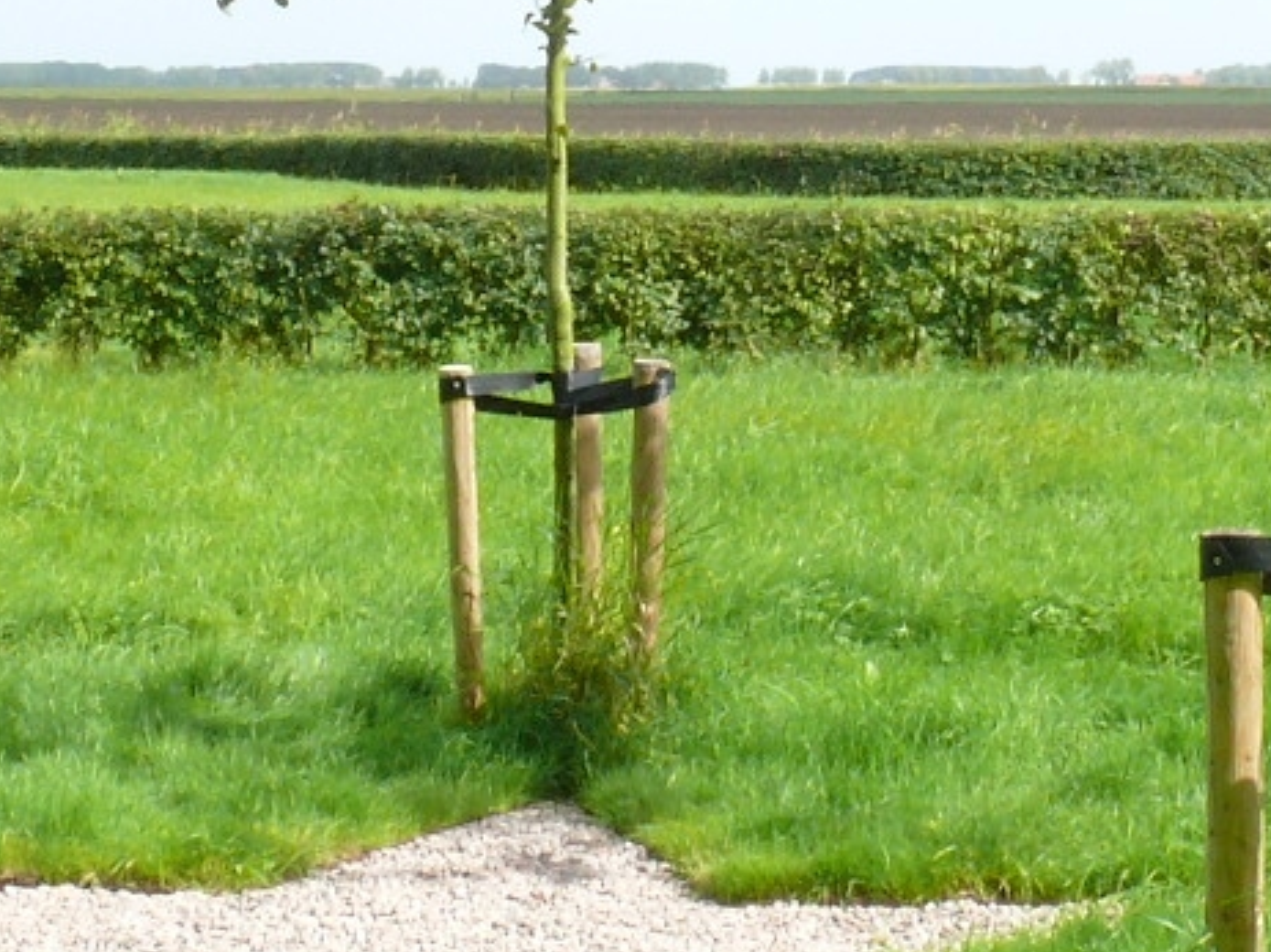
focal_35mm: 121
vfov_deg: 12.1
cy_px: 88
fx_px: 4442
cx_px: 730
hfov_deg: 16.3
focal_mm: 7.4
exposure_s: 1/50
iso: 100
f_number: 11
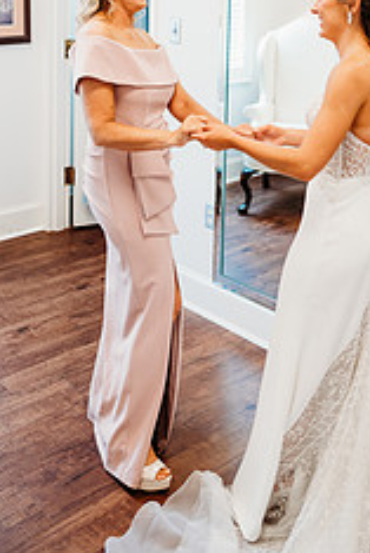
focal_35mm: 46
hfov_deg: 29.2
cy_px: 54
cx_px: 222
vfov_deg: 39.6
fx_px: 708
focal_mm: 24
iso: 320
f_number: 2.5
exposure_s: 1/160
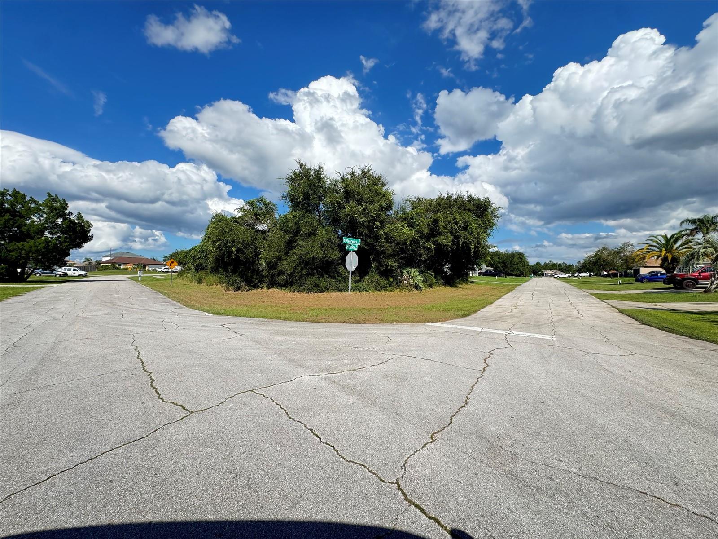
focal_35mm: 14
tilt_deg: +0.5
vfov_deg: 85.7
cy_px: 270
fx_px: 290
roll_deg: -0.8
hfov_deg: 102.1
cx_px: 359
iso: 50
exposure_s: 1/652
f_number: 2.2
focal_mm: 2.22
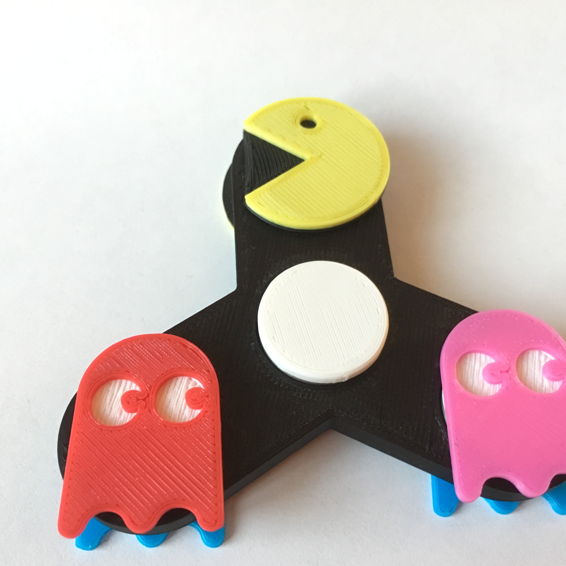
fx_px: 647
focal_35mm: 35
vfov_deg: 47.2
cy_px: 289
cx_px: 313
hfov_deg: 47.1
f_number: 2.2
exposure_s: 1/33
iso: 200
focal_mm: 4.15
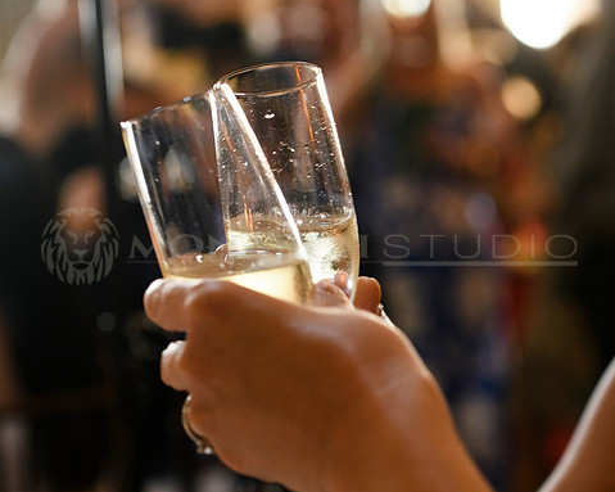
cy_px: 246
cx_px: 309
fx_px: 1656
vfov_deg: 16.9
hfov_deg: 21.0
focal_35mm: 91
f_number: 6.3
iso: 3200
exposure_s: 1/80
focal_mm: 80
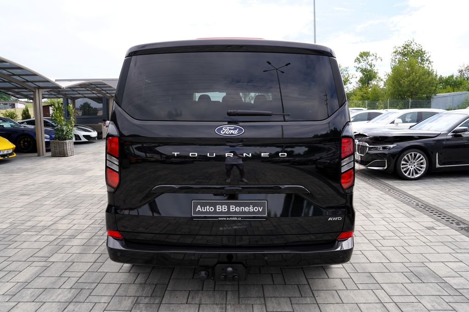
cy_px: 156
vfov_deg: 51.3
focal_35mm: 25
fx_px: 326
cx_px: 234
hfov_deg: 71.5
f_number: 6.3
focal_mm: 25
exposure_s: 1/160
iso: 100
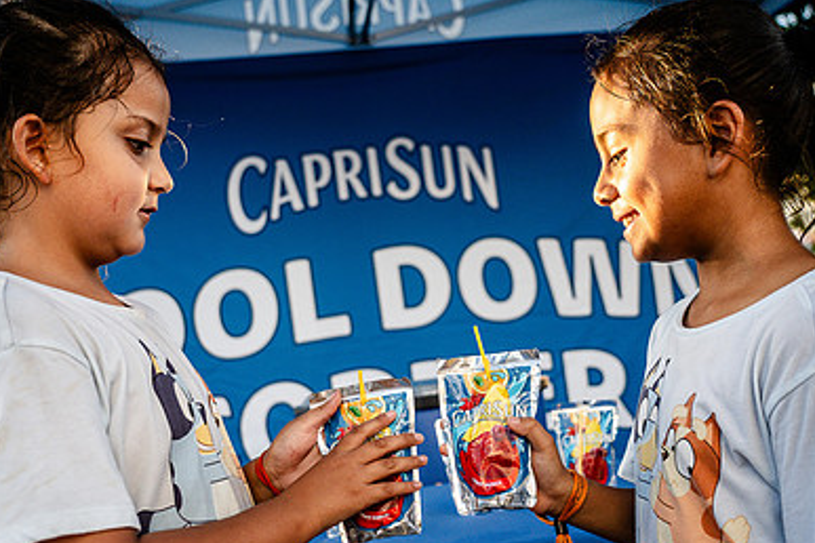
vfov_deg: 29.7
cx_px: 432
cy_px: 357
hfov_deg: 43.6
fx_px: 1019
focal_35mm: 45
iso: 640
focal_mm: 30
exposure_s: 1/640
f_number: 4
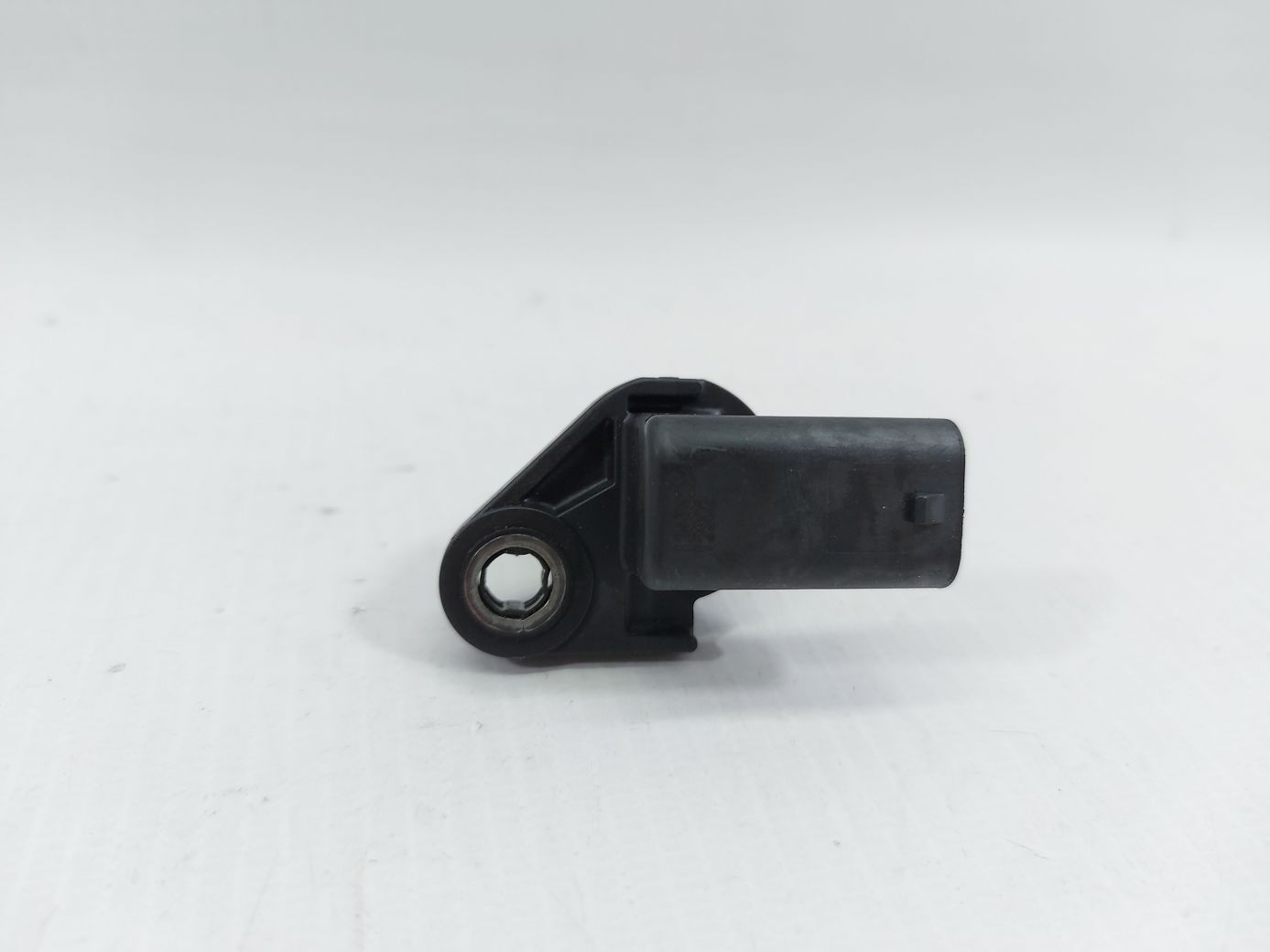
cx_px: 635
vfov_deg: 56.8
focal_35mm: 24
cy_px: 476
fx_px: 880
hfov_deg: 71.6
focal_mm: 5.23
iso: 32
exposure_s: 1/50
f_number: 1.8
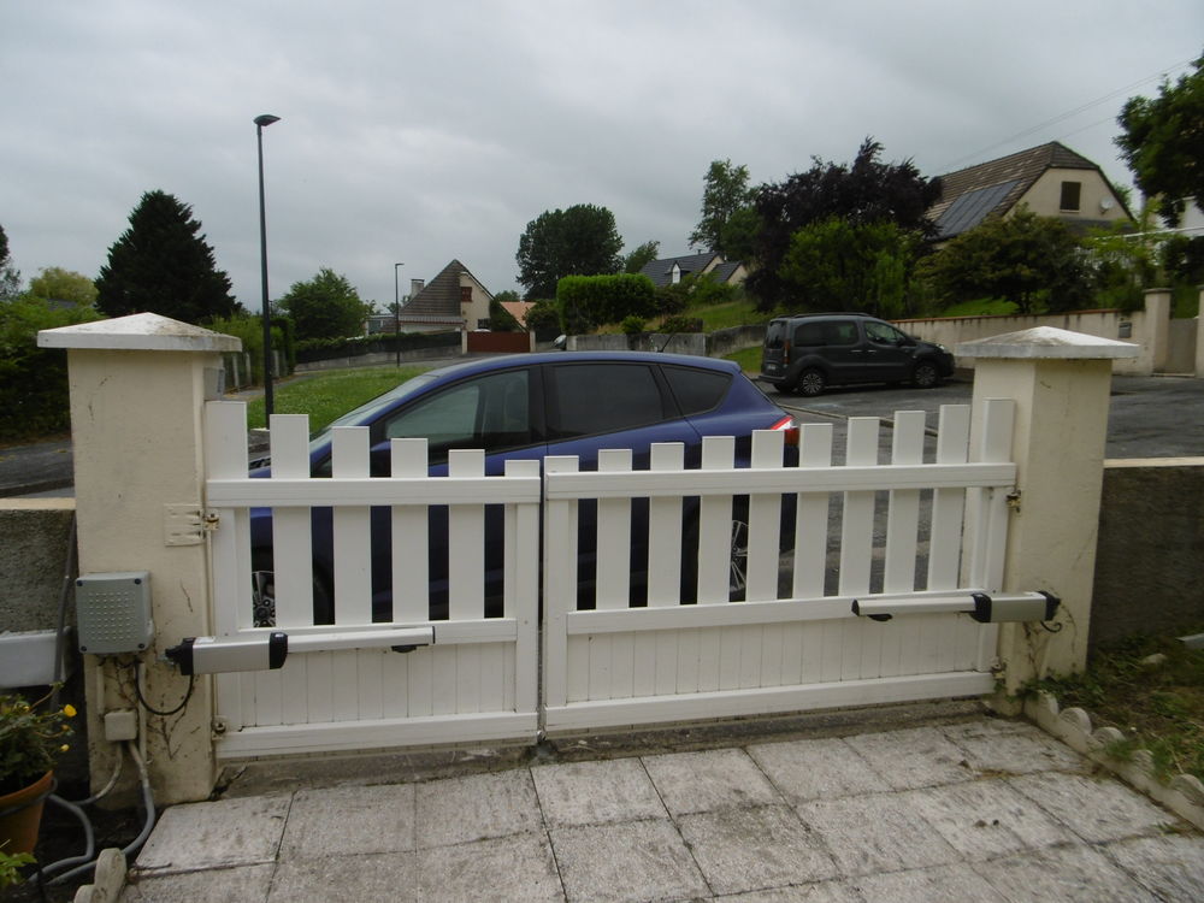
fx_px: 835
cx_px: 602
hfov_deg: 71.6
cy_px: 452
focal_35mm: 24
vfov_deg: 56.8
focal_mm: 4.3
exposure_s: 1/400
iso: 100
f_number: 3.1
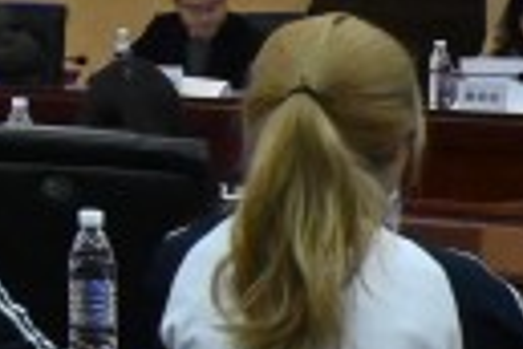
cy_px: -132
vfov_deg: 7.8
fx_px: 2508
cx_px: -681
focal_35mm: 173
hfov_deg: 10.5
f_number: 7.1
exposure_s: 1/160
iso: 8000
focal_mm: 18.5
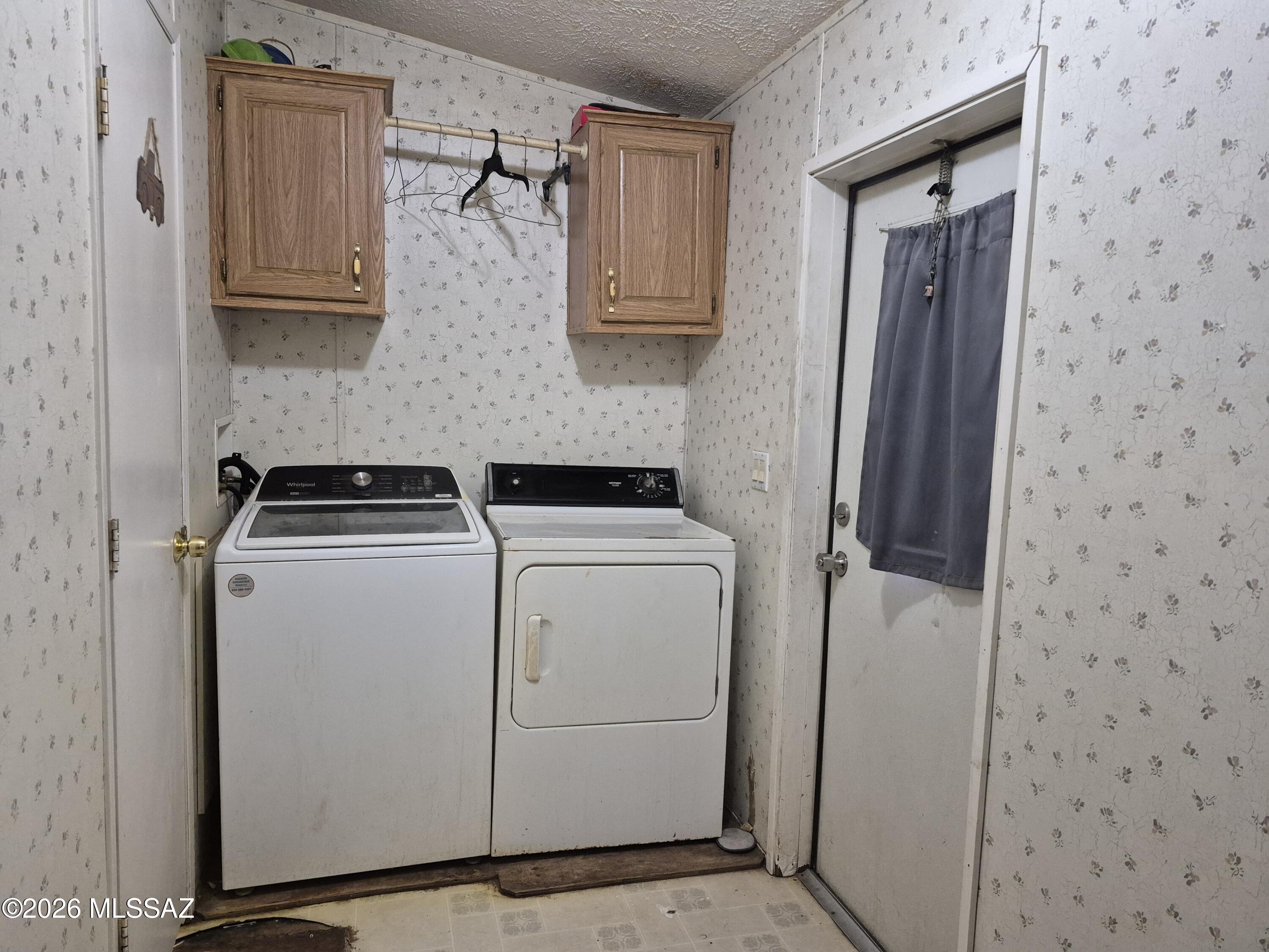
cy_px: 476
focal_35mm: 23
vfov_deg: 58.9
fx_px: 843
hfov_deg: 73.9
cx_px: 634
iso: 800
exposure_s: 1/120
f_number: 1.8
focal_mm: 5.4
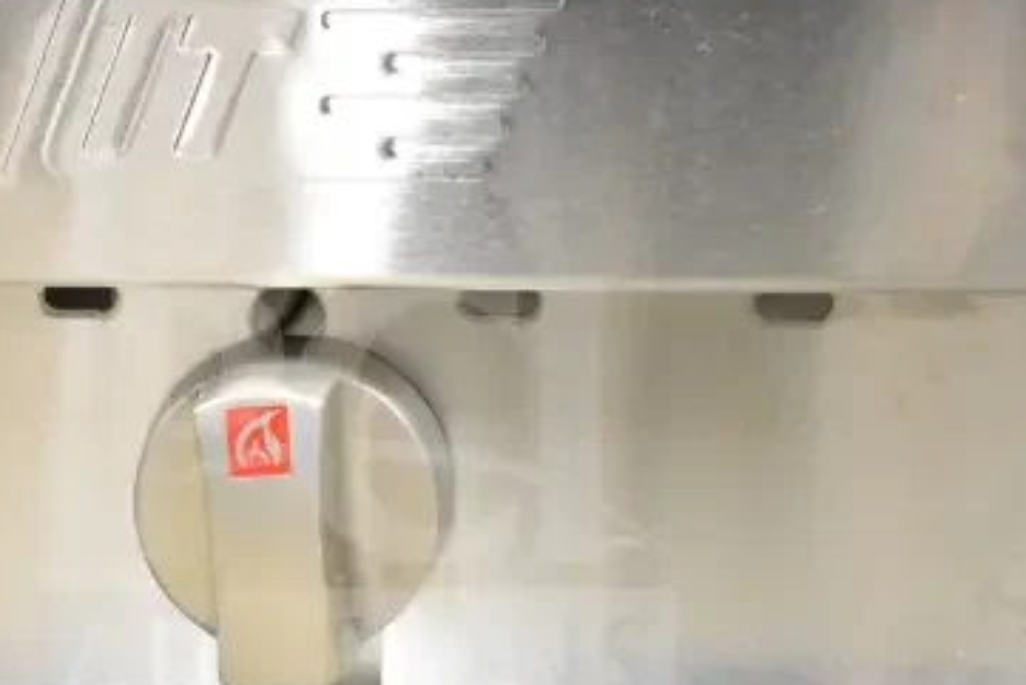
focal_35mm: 71
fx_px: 2024
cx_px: 355
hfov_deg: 28.3
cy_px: 499
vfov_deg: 19.1
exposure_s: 1/50
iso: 8000
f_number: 4.2
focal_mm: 28
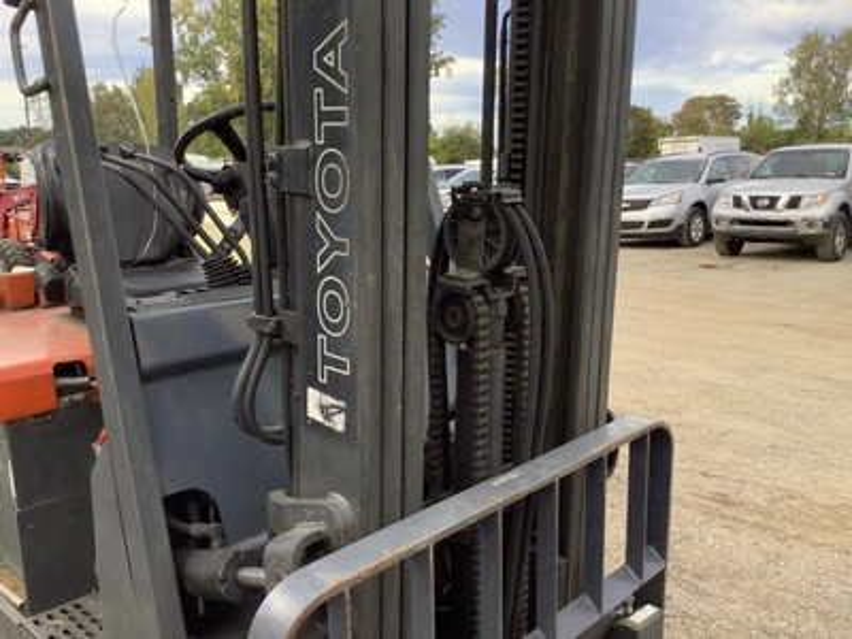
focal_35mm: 31
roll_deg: +1.0
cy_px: 320
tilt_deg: -12.3
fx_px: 763
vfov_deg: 45.4
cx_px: 426
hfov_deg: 58.4
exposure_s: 1/200
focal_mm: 3.3
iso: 25
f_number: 2.4
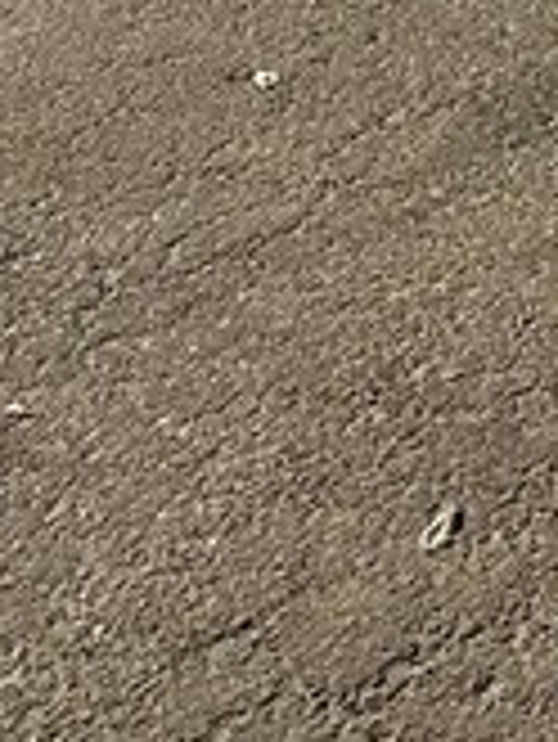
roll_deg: +2.2
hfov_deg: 9.5
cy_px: -1246
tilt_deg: -3.6
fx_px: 3198
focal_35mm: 149
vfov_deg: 10.6
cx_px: 1026
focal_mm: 6.86
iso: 80
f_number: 1.78
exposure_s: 1/8197
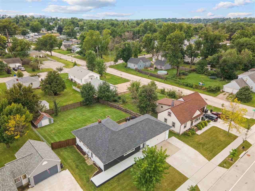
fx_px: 177
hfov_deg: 71.6
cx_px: 128
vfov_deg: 56.8
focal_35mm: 24
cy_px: 96
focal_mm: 4.5
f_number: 2.8
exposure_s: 1/120
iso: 100
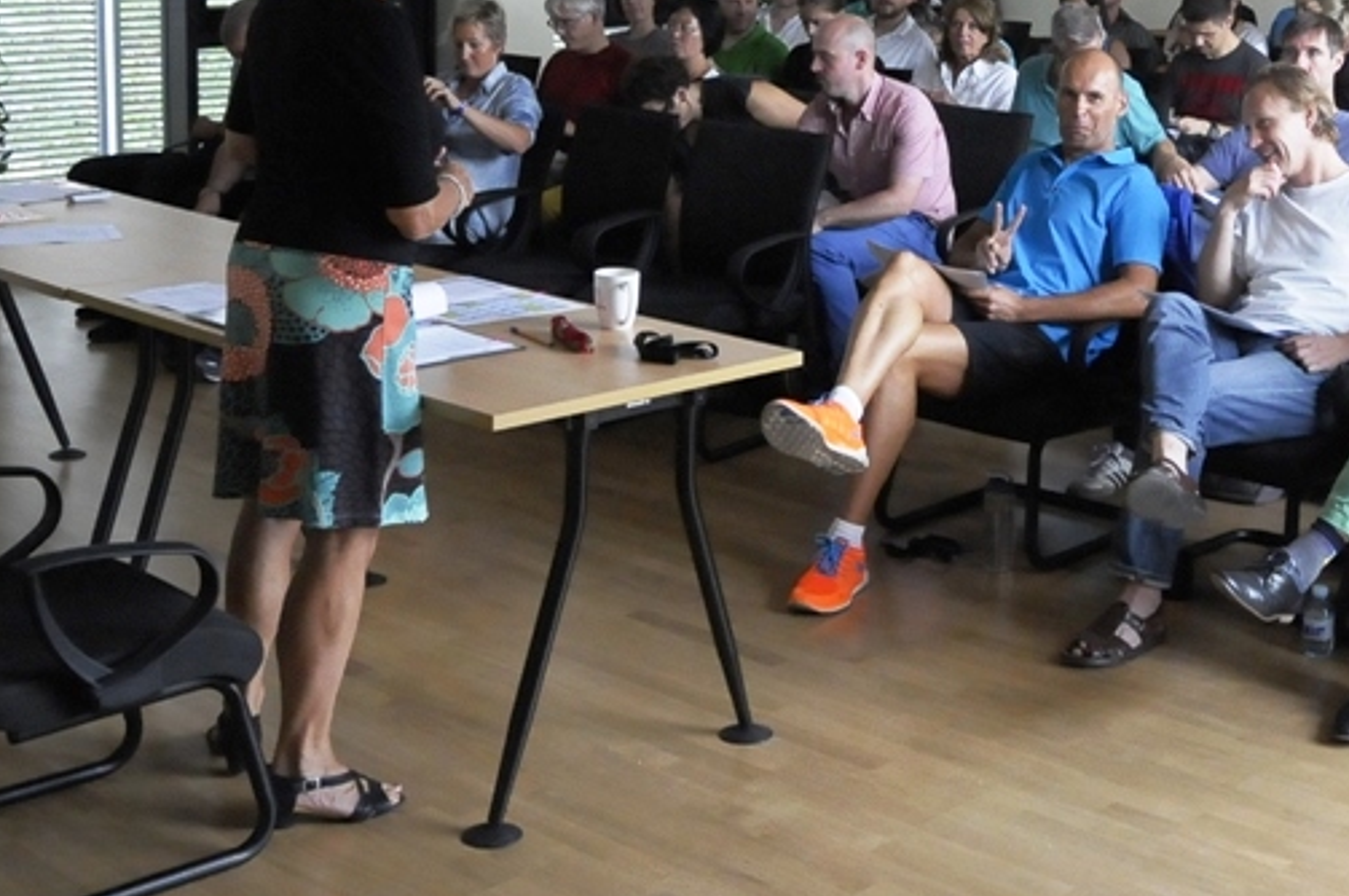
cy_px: 164
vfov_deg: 24.1
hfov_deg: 35.7
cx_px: 974
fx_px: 2058
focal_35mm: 55
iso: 3200
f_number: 3.5
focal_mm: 18
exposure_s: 1/320
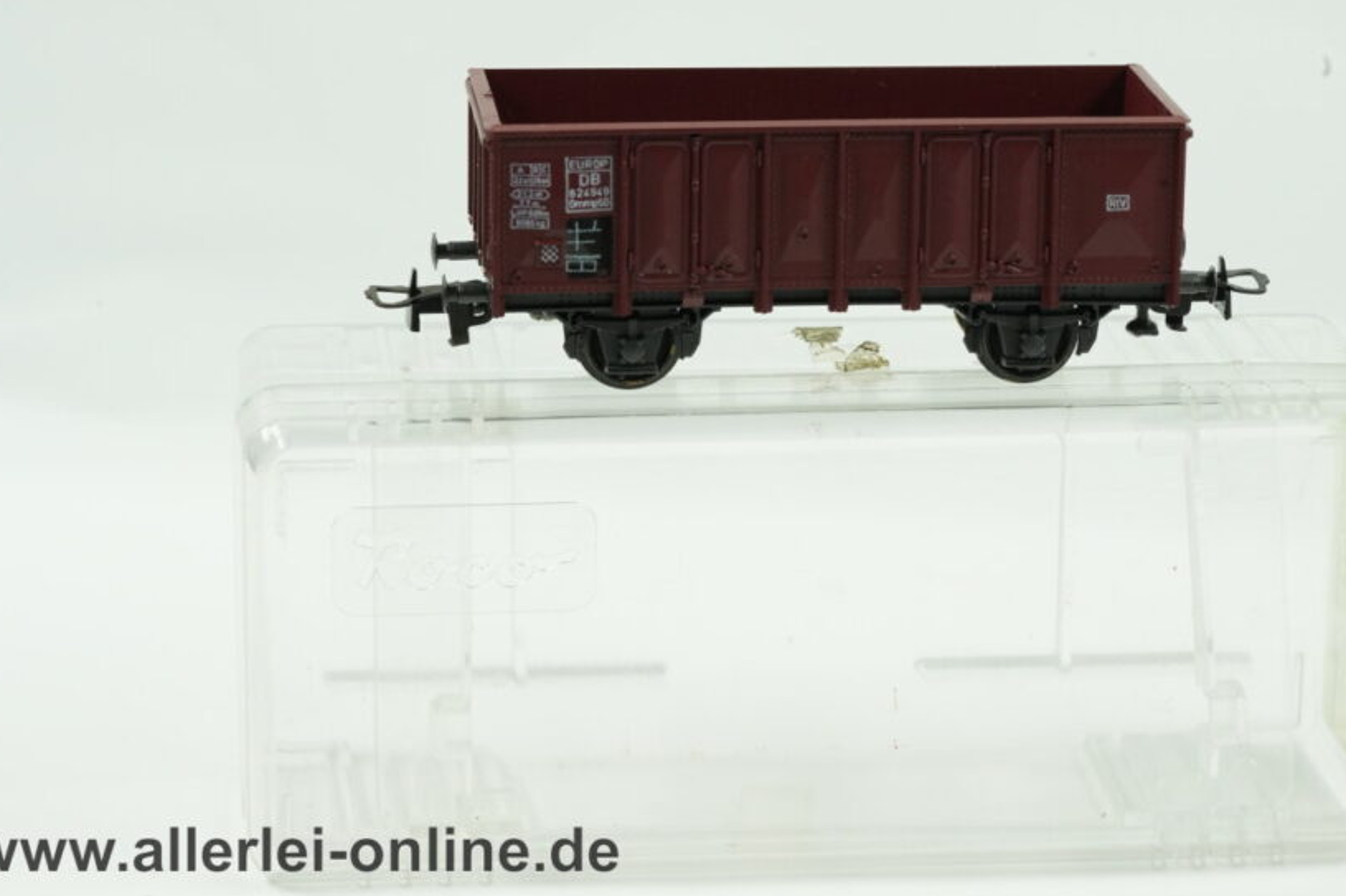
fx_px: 4222
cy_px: 388
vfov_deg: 12.1
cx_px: 795
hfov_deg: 18.1
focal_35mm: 113
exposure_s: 1/40
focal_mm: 90
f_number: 16
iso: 2500
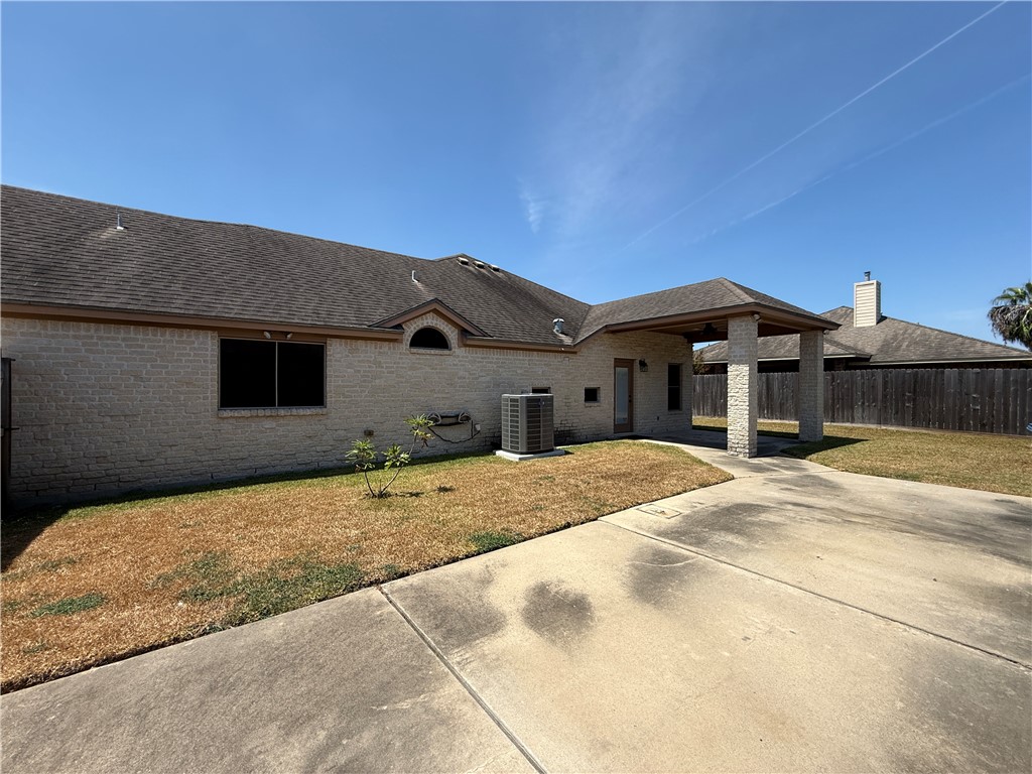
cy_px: 387
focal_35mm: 14
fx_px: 417
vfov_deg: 85.7
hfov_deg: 102.1
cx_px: 516
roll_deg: +0.3
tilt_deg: +0.3
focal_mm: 2.22
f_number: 2.2
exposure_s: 1/1698
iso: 50
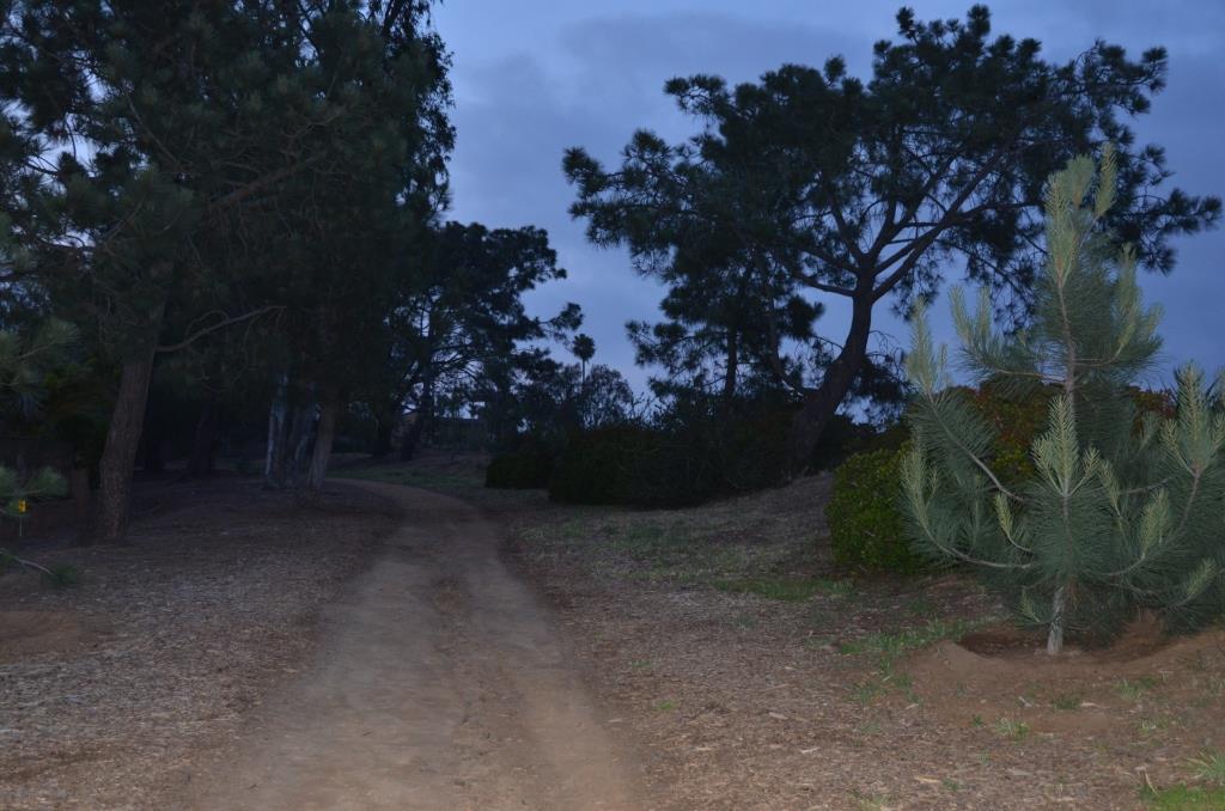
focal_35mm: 39
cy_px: 406
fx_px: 1324
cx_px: 612
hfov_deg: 49.6
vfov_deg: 34.1
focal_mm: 26
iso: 800
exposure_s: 1/60
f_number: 4
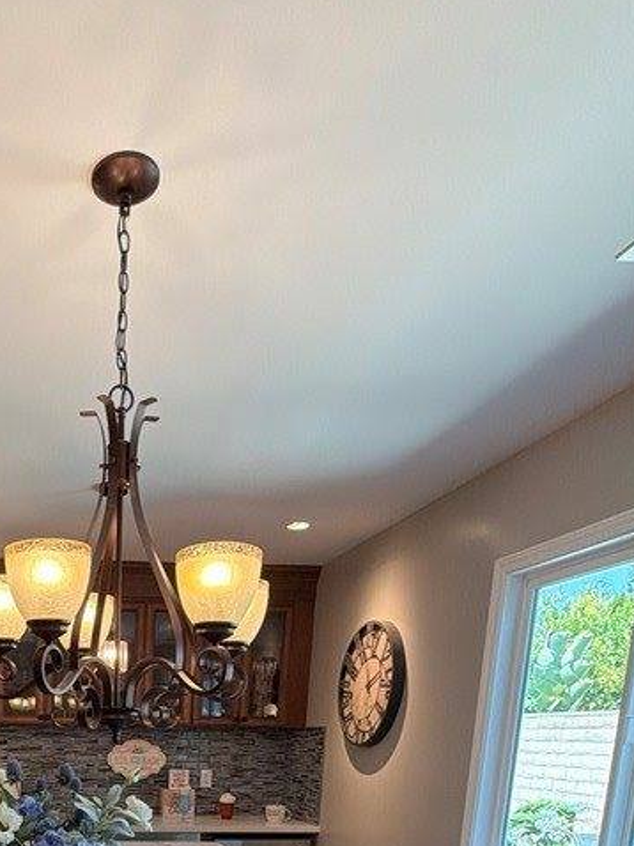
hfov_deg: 43.2
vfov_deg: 47.3
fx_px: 733
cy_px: 885
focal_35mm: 30
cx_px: 76
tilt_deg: -11.7
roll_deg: -0.7
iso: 160
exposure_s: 1/120
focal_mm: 2.22
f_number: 2.2
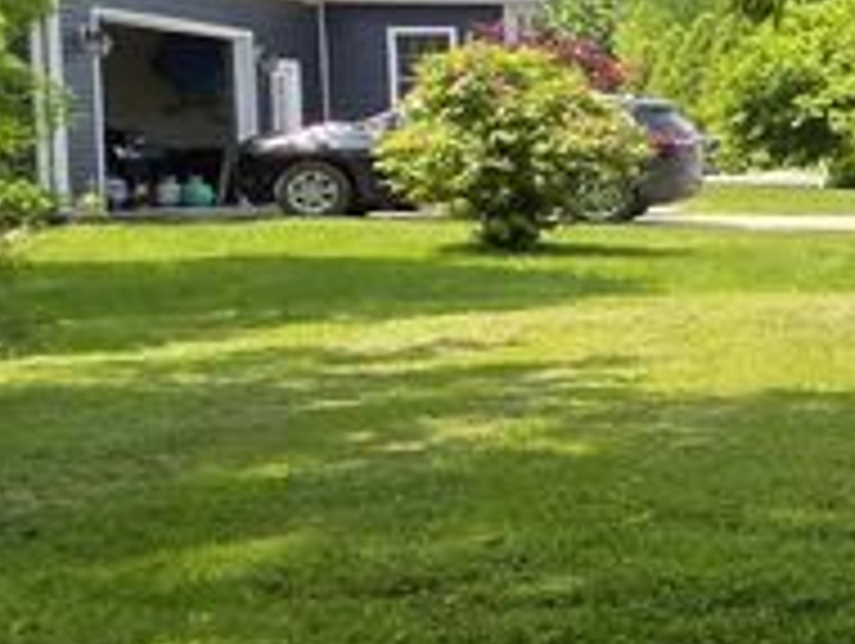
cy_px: 167
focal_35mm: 70
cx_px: 1728
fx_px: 1731
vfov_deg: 20.9
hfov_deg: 18.2
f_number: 1.9
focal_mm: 2.2
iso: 40
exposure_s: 1/963
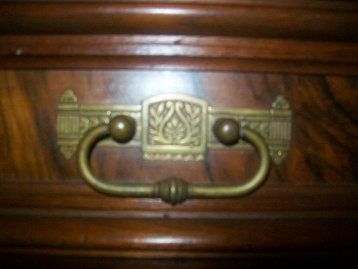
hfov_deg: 54.0
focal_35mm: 34
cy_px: 134
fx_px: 352
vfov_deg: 41.8
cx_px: 179
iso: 160
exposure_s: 1/60
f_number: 2.7
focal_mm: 6.1
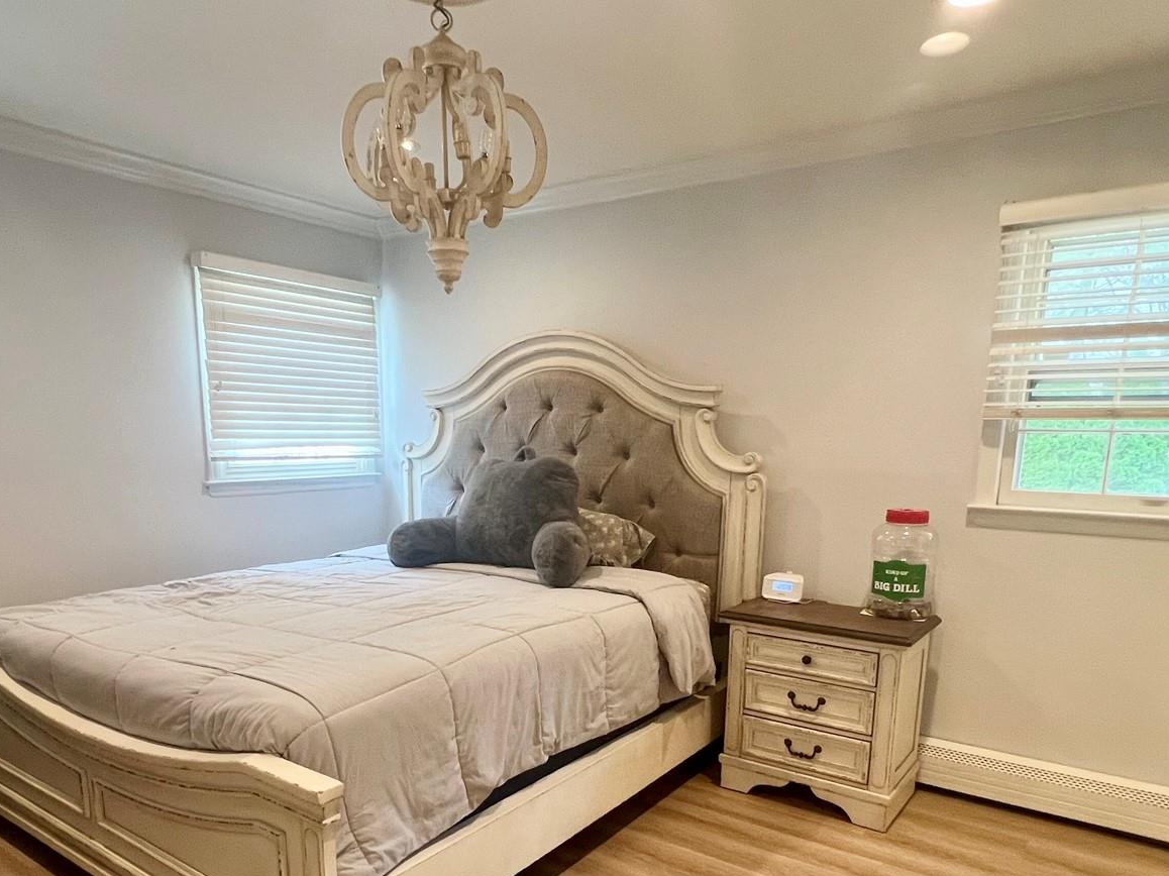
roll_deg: -1.2
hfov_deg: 73.8
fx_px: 777
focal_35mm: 23
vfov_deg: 57.3
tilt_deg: -12.4
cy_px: 597
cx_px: 542
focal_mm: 1.57
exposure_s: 1/60
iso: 160
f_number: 1.8
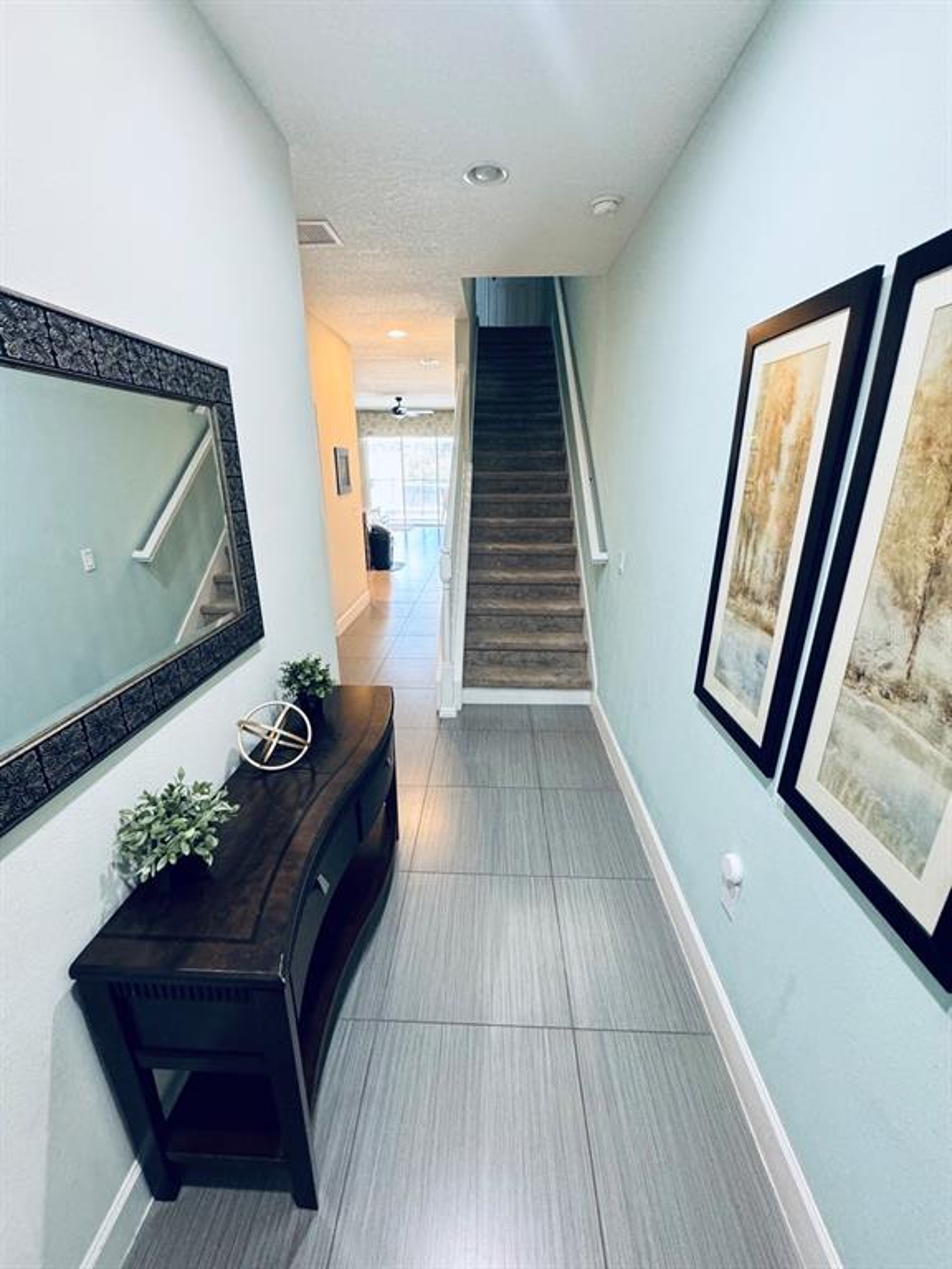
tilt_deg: -19.1
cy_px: 634
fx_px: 513
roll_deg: -0.1
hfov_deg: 85.7
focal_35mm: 14
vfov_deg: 102.1
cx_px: 476
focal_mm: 2.22
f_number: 2.2
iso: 500
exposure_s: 1/60
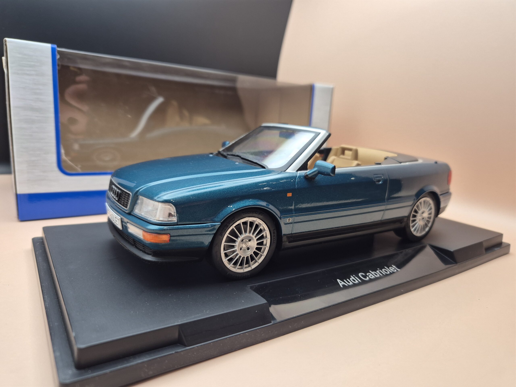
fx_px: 343
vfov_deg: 58.9
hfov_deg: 73.9
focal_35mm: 23
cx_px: 258
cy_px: 194
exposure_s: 1/96
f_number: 1.8
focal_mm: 5.4
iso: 100
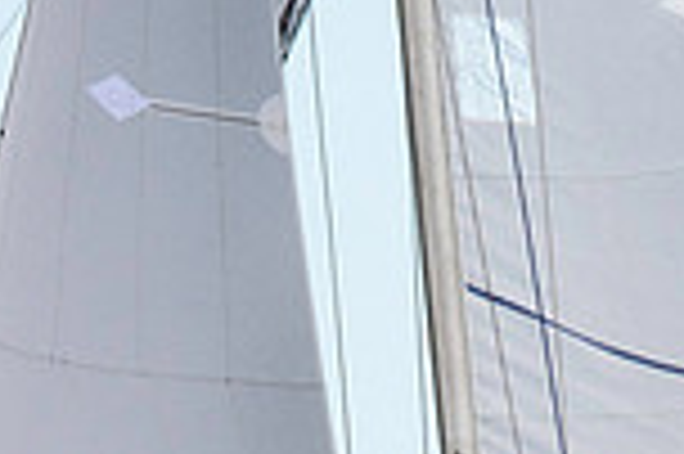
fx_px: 37522
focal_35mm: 1977
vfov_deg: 0.7
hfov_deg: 1.0
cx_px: 406
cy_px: 905
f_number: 5.6
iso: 320
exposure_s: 1/2500
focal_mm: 300
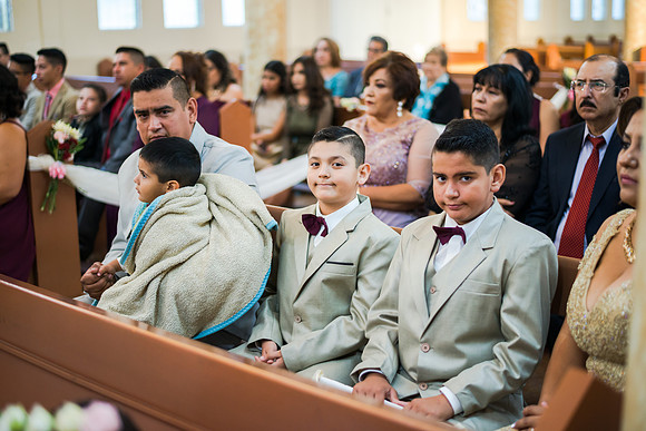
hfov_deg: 39.6
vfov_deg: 27.0
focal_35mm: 50
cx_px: 323
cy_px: 216
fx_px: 897
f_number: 1.8
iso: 1000
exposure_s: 1/200
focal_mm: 50
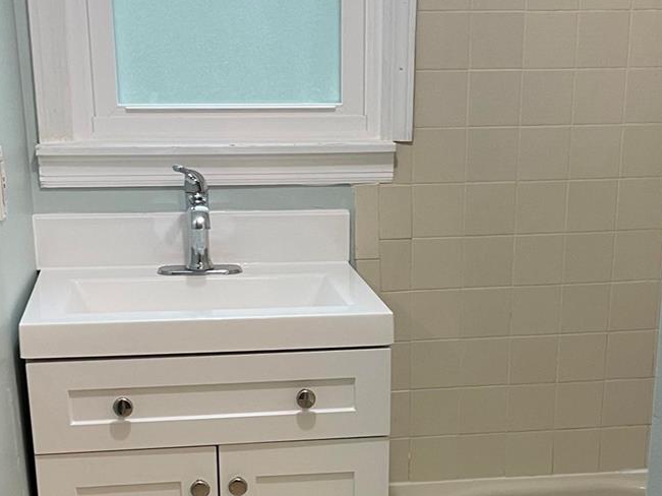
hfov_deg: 32.7
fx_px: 1128
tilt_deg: -19.7
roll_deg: +1.3
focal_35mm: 59
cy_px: 448
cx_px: 375
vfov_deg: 24.1
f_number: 1.6
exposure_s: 1/60
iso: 125
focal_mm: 5.1
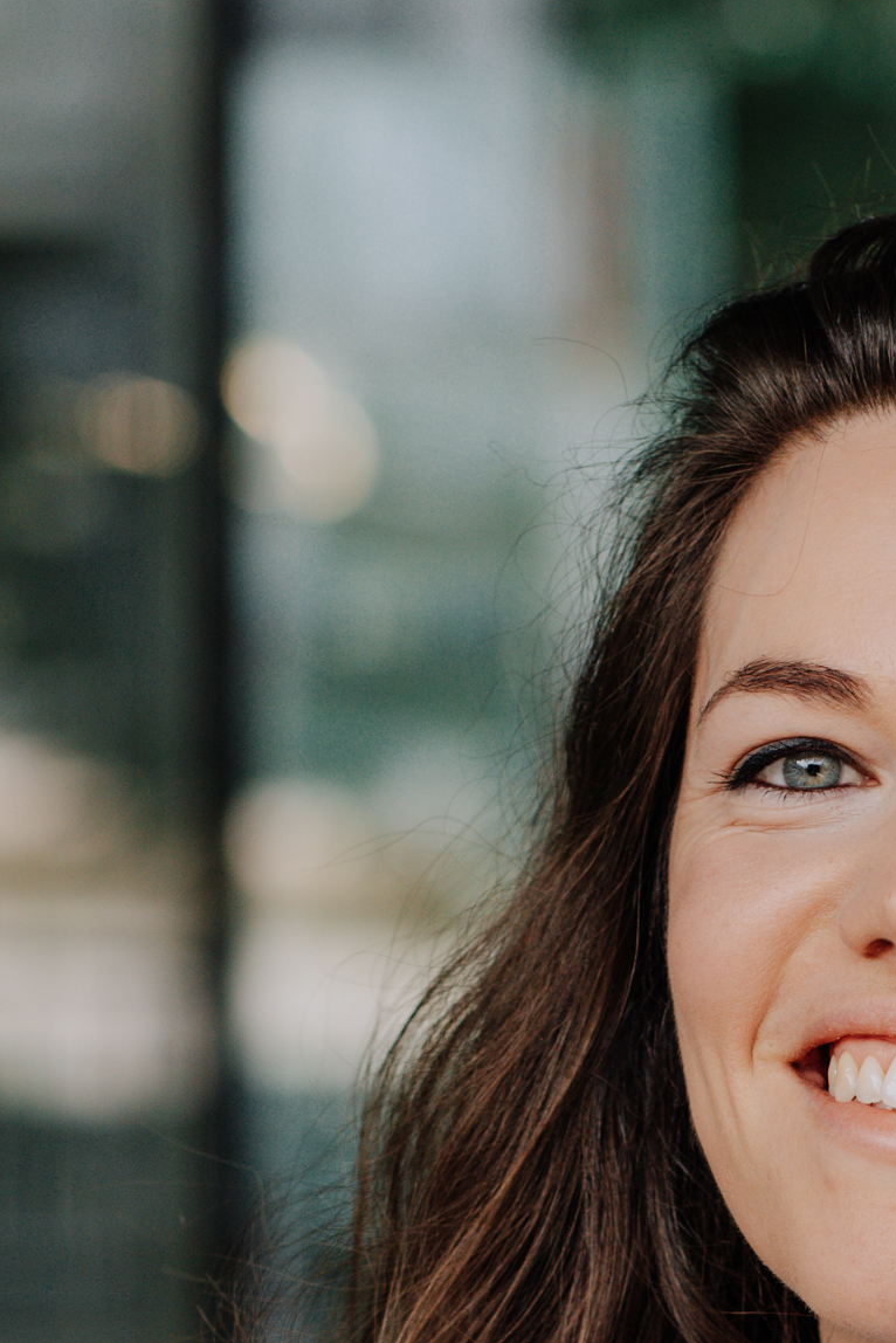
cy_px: 1688
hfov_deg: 5.2
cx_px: 894
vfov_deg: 7.8
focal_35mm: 262
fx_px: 9775
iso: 640
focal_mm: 85
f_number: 4
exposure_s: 1/500
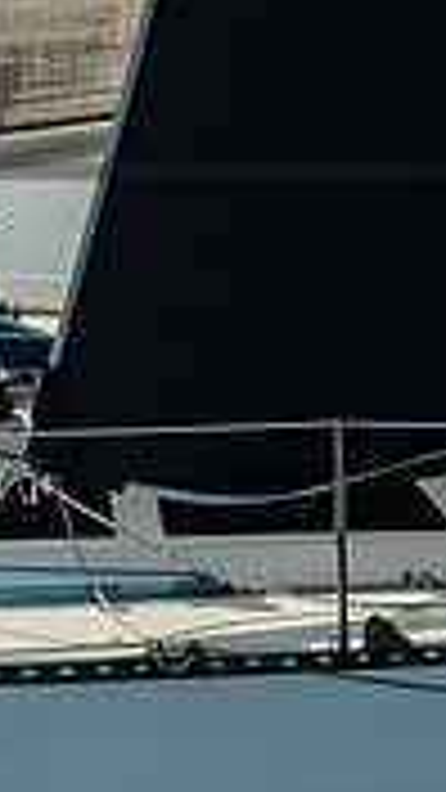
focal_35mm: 604
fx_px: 12699
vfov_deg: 3.6
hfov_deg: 2.0
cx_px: -418
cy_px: 207
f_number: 6.3
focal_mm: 150
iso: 320
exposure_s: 1/640
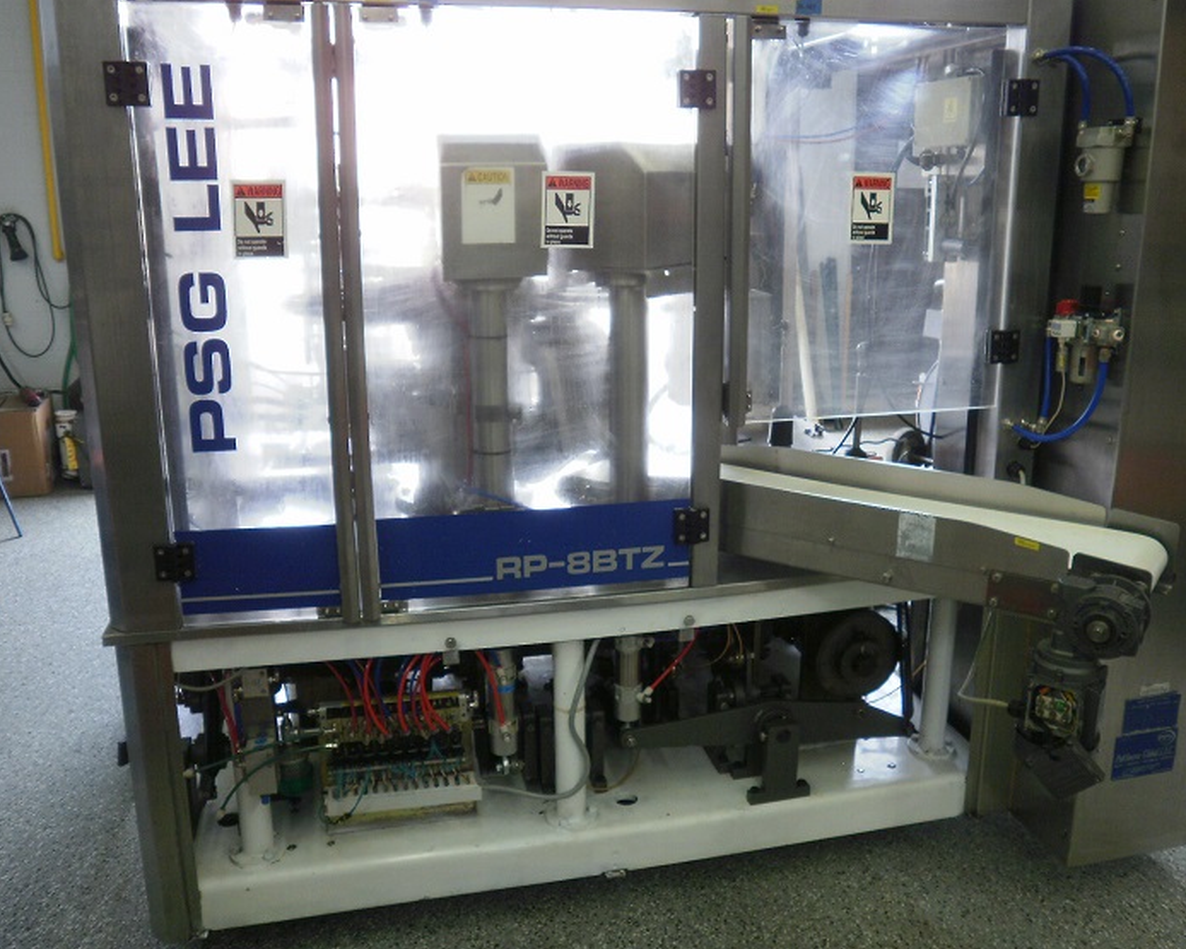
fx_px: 1053
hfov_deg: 58.8
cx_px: 603
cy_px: 439
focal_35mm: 30
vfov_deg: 48.5
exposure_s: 1/40
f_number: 2.6
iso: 100
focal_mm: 4.65
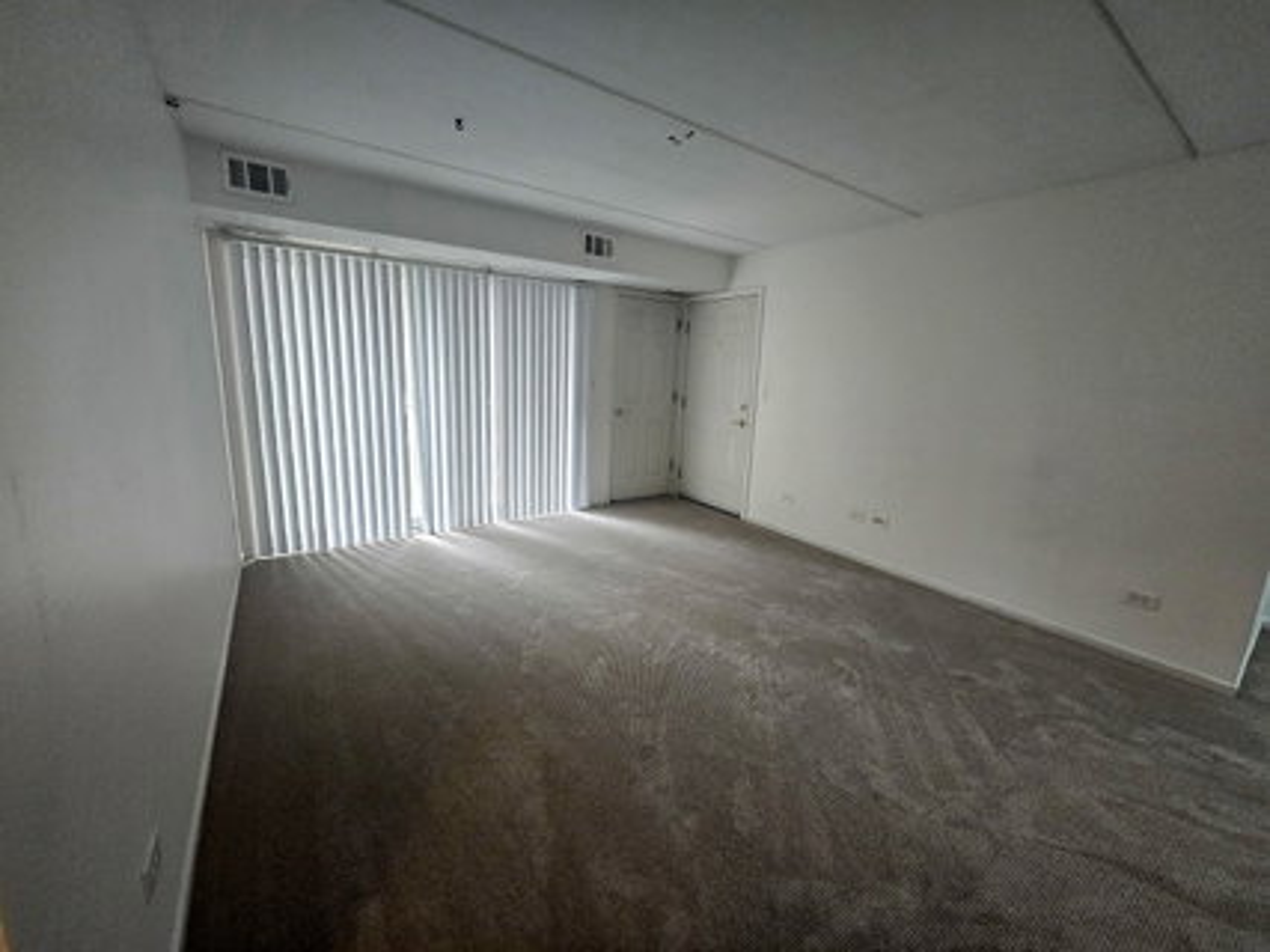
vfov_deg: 89.9
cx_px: 635
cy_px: 476
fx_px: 477
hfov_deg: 106.2
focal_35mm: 13
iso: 200
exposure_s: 1/60
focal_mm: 1.7
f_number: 2.2
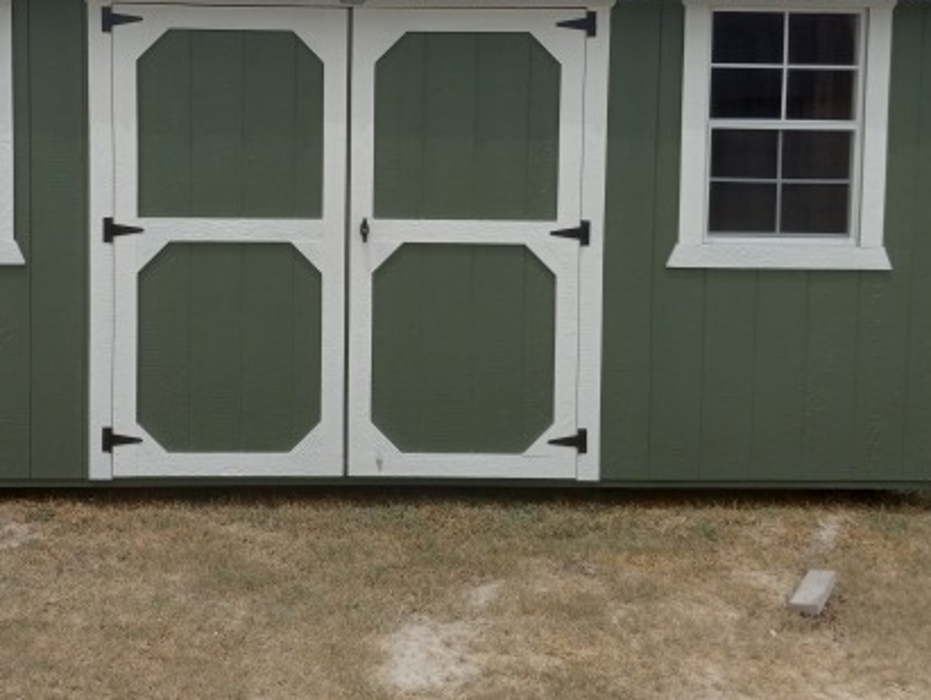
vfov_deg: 34.0
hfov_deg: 44.3
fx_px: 1131
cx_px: 340
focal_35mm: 42
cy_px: 211
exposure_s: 1/4016
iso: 40
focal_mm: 3.94
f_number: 1.8
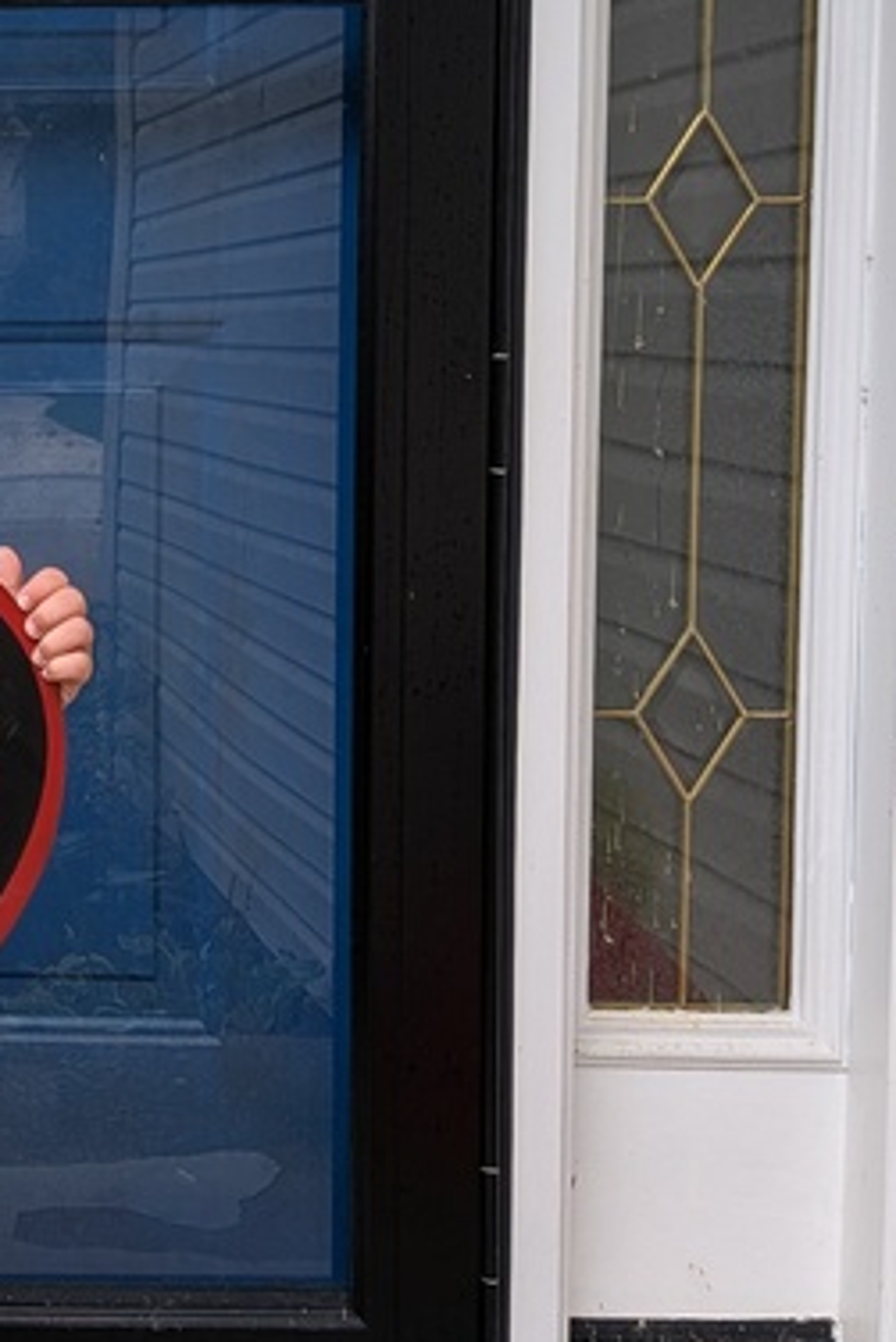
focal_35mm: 68
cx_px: -343
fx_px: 2536
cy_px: 475
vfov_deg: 29.5
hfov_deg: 18.3
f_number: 1.7
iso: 44
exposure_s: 1/60
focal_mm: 4.53
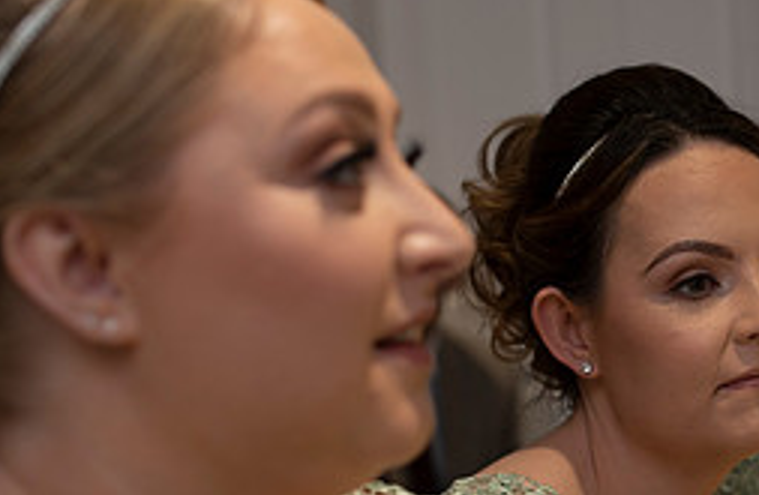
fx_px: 1948
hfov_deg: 21.3
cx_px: 759
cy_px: 419
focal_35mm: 93
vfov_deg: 14.4
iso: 200
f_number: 2.5
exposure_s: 1/100
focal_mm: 35
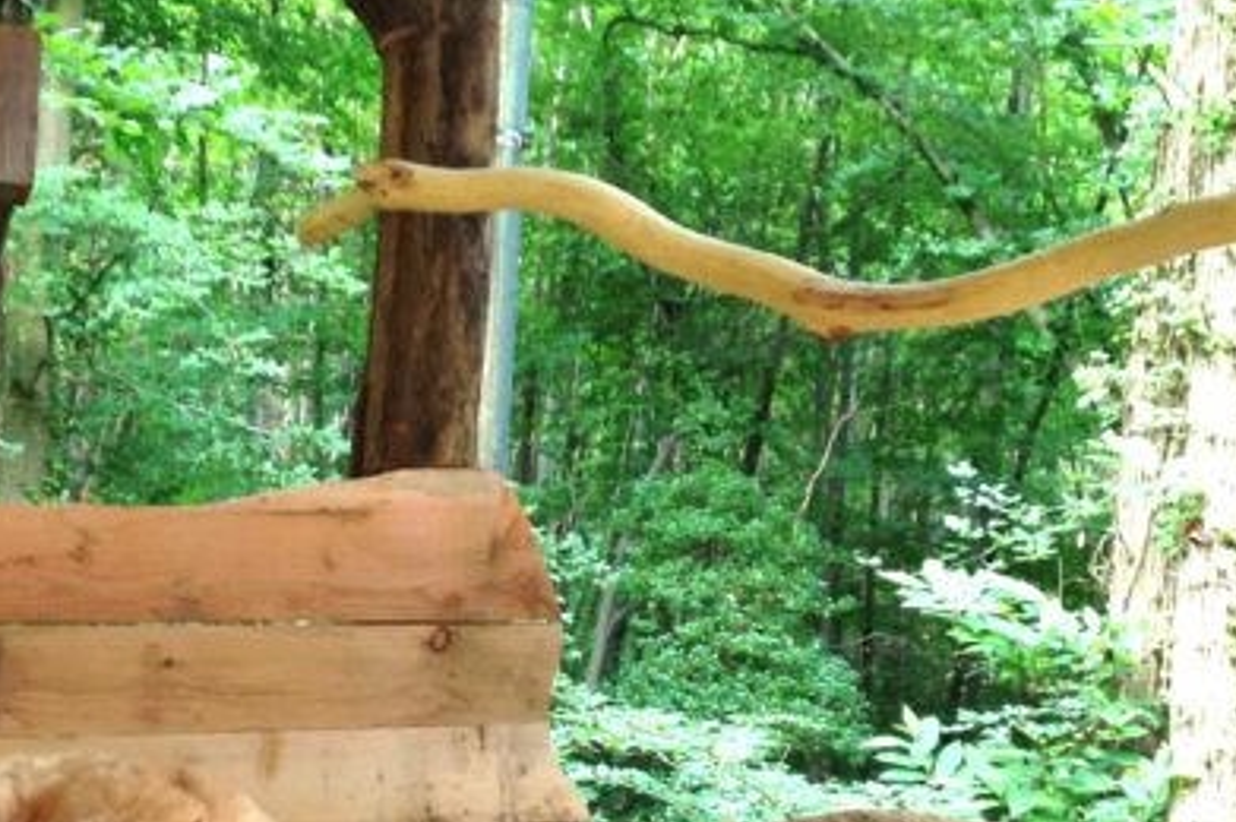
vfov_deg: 15.1
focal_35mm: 90
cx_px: 341
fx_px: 3087
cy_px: 673
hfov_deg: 22.5
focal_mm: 4.12
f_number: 2.4
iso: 125
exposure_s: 1/20
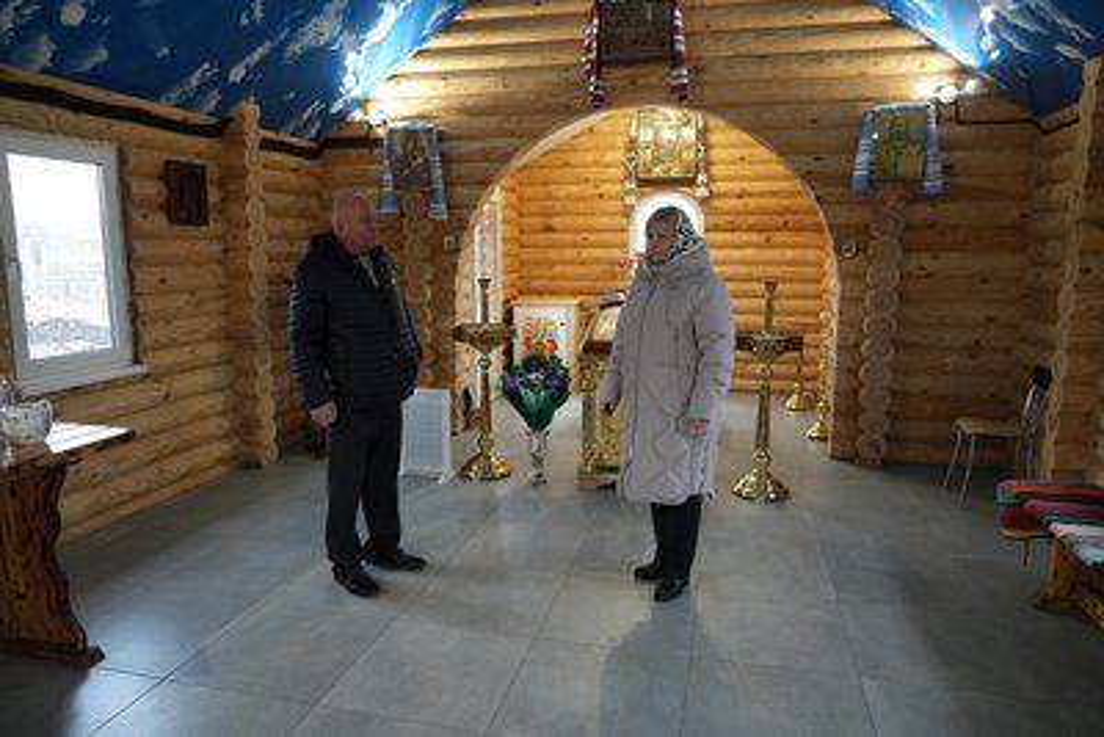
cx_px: 552
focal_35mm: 24
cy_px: 368
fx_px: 736
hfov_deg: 73.7
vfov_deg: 53.2
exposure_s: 1/160
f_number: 4
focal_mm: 24
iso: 4000
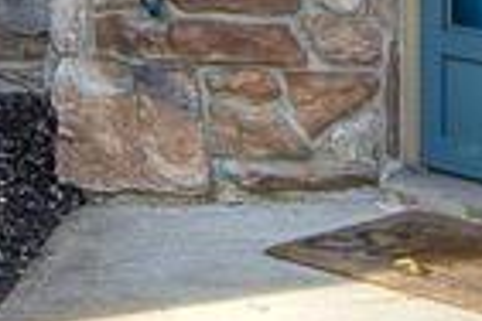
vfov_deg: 7.4
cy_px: -459
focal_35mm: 174
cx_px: 516
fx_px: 2329
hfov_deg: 11.7
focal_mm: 24
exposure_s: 1/50
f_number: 8
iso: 100
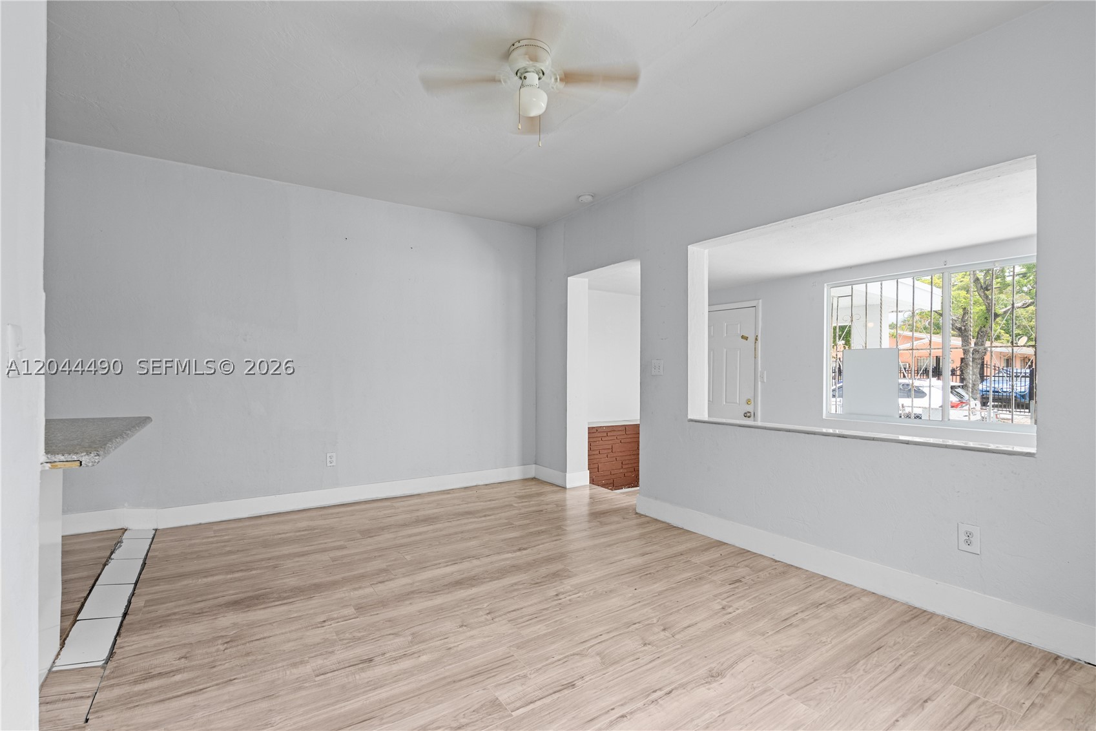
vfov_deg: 73.7
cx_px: 548
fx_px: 487
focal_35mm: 16
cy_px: 366
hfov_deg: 96.7
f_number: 9
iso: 400
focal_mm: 16
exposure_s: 1/13
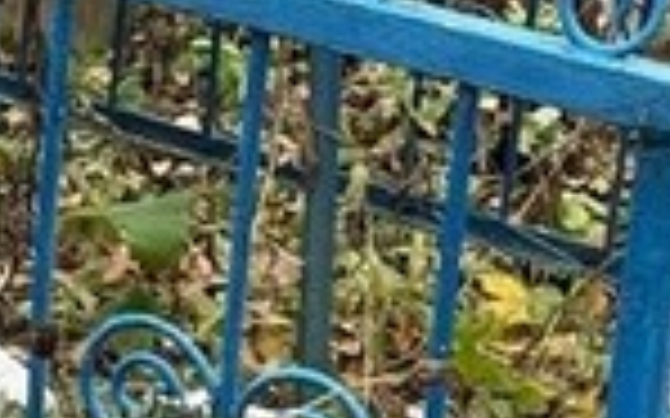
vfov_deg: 6.9
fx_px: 3450
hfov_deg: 11.1
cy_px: 121
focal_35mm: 189
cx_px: 162
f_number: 1.6
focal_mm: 4.2
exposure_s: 1/121
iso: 32
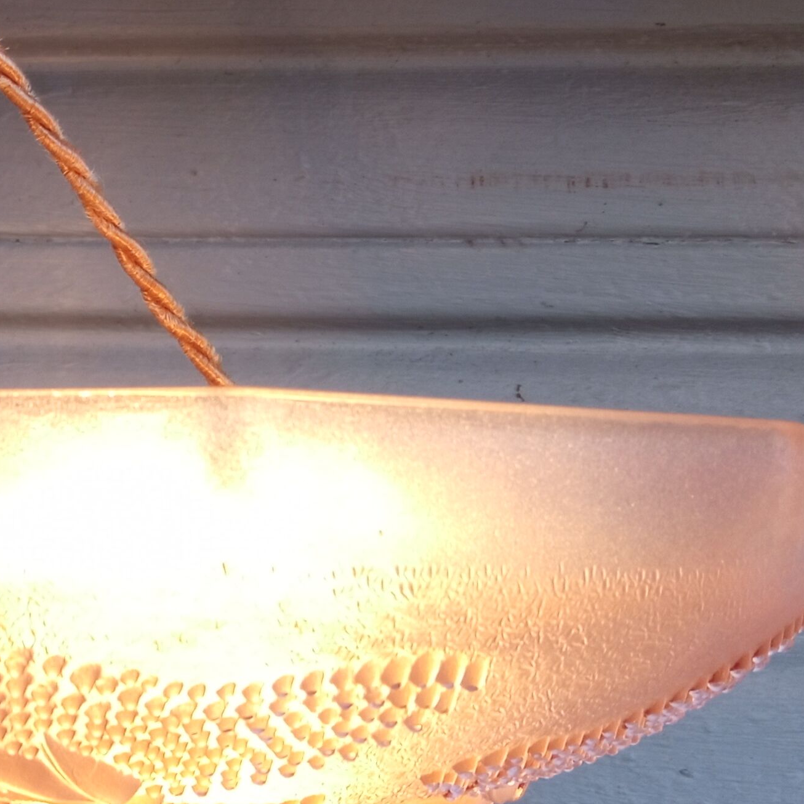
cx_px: -223
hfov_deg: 20.8
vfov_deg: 22.7
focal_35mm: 76
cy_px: 287
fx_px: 1997
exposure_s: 1/100
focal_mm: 3.79
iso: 149
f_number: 2.2
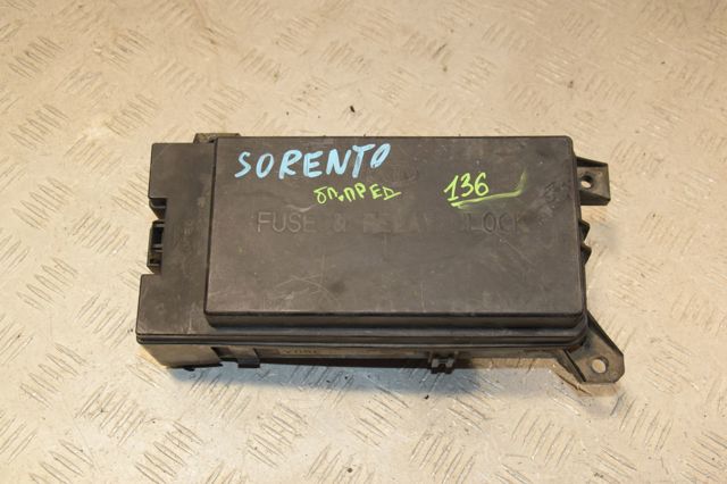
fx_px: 969
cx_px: 364
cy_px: 242
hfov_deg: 41.1
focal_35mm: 48
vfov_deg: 28.0
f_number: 7.1
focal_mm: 32
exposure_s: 1/200
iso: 800
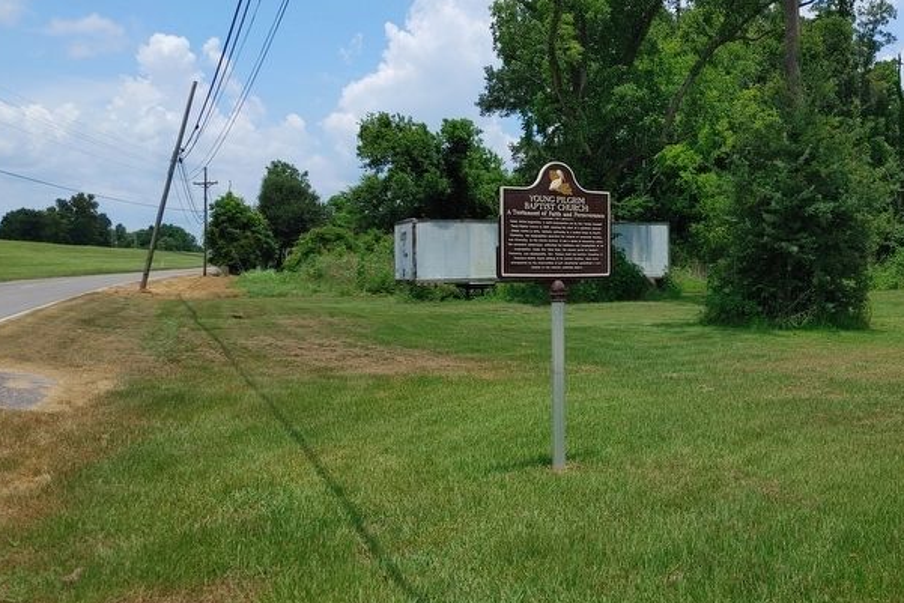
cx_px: 587
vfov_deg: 36.9
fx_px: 904
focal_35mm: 36
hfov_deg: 52.3
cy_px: 271
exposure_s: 1/2564
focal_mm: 4.81
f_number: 1.8
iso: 50
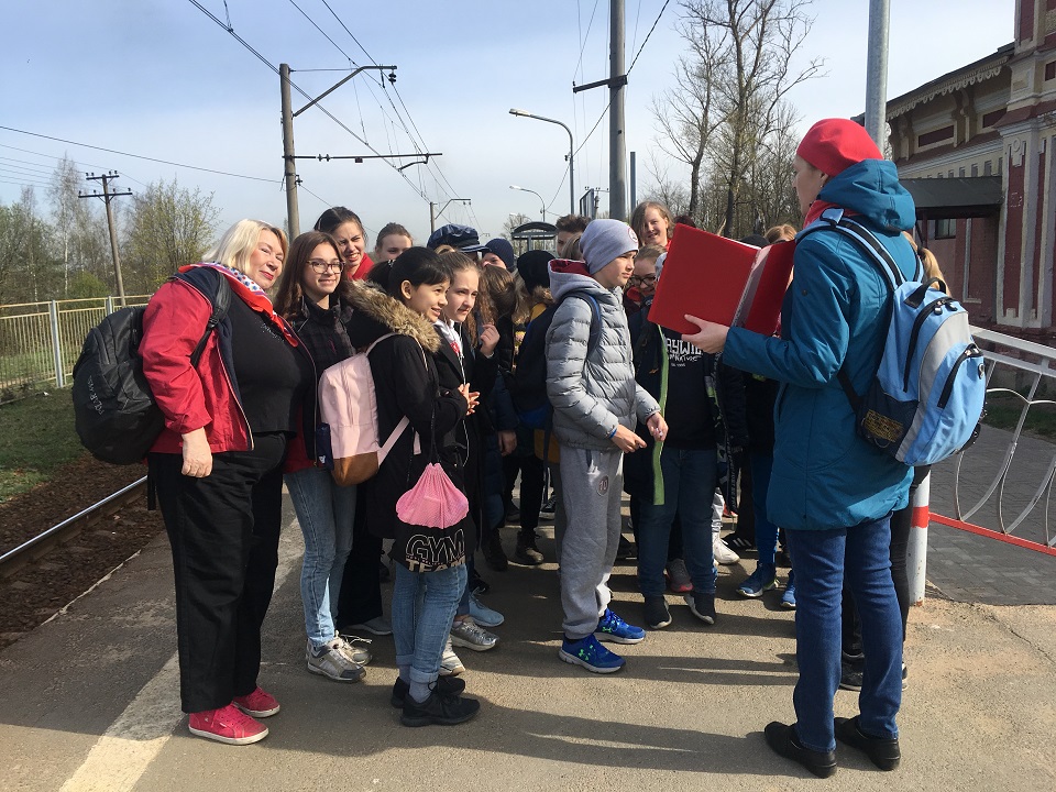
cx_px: 528
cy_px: 396
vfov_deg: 48.2
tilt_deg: -6.5
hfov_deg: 61.7
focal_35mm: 29
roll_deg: +0.6
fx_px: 885
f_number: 2.2
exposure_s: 1/1166
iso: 25
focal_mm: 4.15
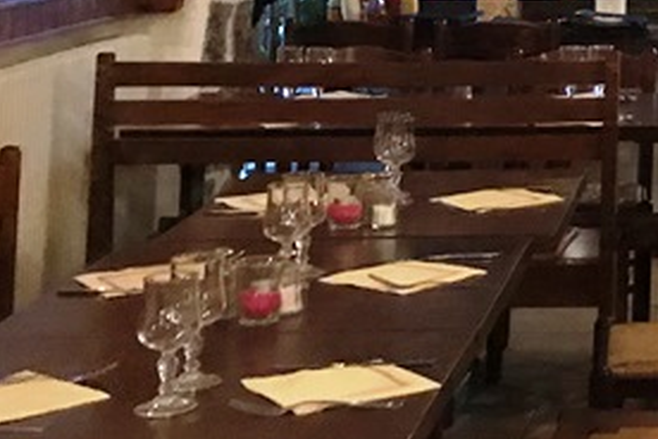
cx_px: 1020
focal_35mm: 108
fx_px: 1974
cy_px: -279
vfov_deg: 11.9
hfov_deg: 16.9
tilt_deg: +4.8
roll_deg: -0.5
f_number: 1.8
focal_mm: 3.99
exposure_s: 1/4
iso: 100
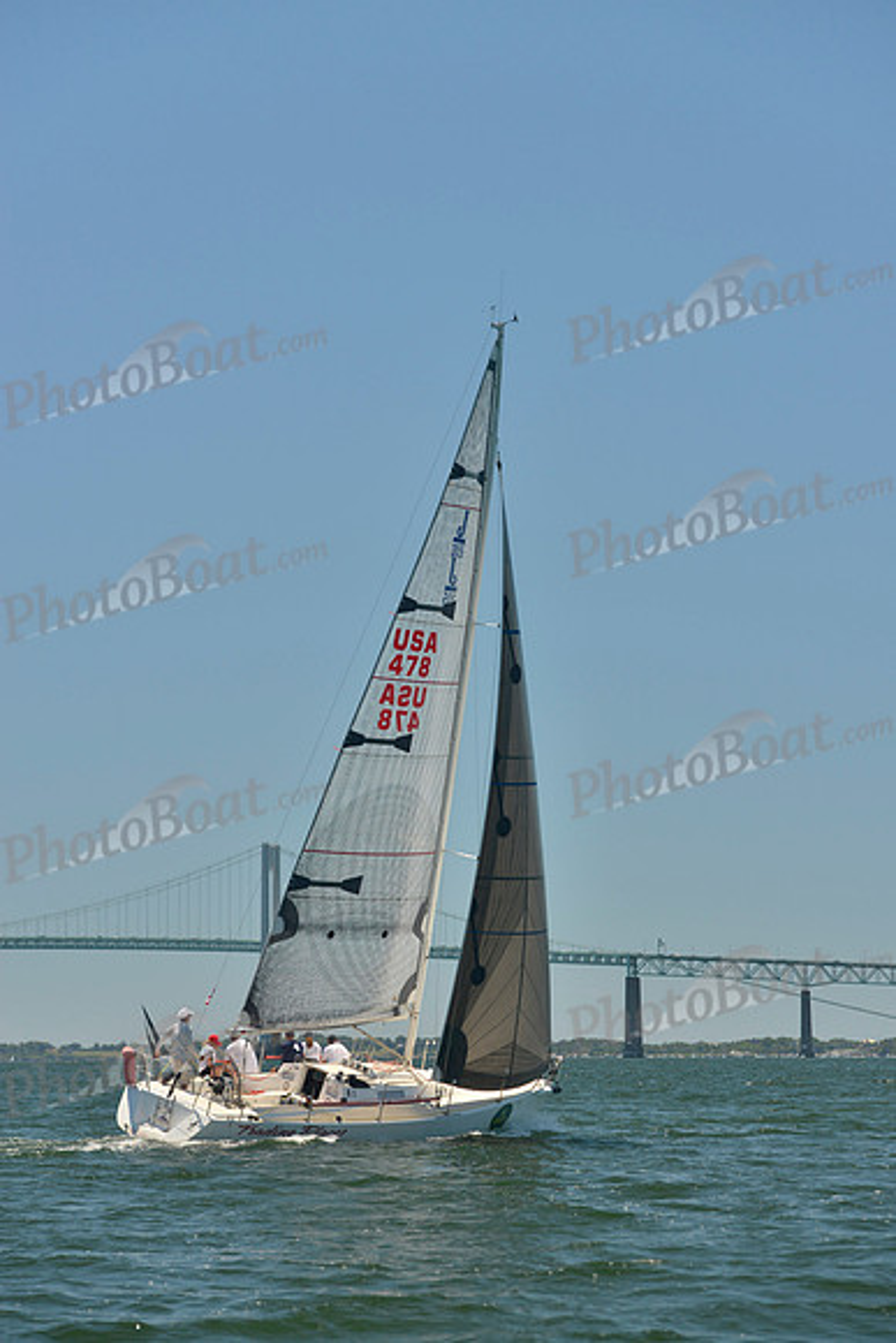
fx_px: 3432
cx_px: 448
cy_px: 672
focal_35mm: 92
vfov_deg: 22.1
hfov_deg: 14.9
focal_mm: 92
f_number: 6.3
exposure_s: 1/800
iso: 280
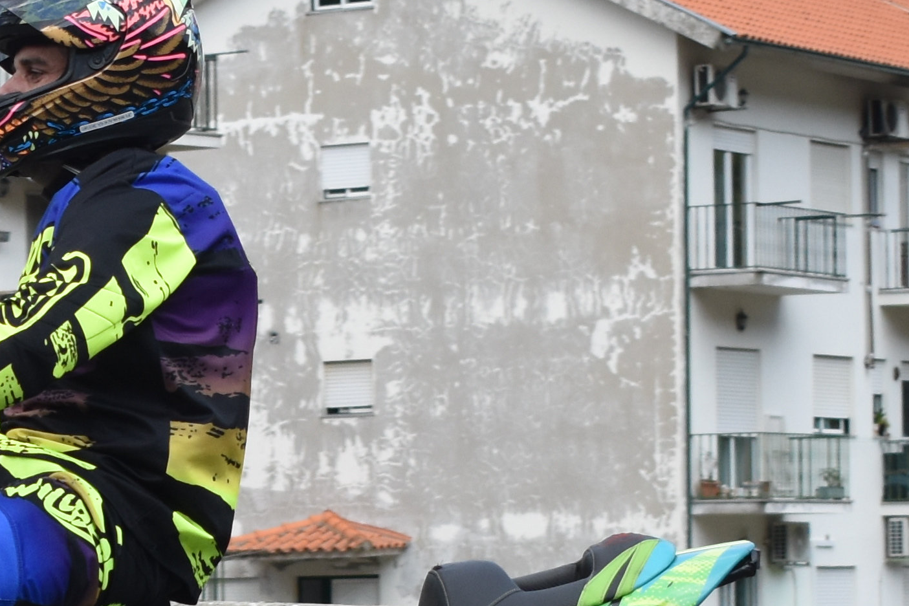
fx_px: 5176
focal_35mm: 205
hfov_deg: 9.9
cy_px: 664
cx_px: -249
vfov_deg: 6.7
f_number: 5
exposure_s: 1/1250
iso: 400
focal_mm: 32
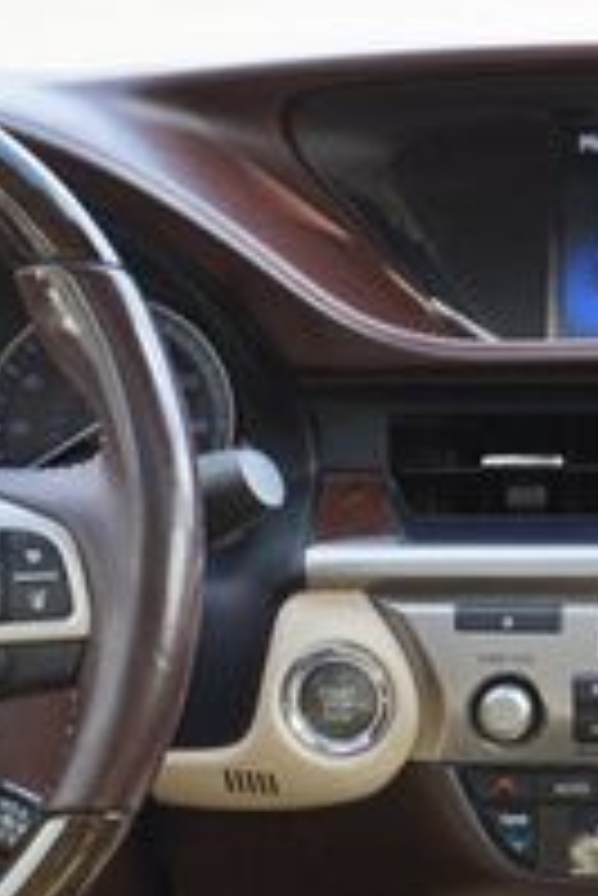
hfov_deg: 11.3
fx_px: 3000
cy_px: 725
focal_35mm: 121
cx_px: 117
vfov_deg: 16.8
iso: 160
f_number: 4.5
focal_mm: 25
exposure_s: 1/60
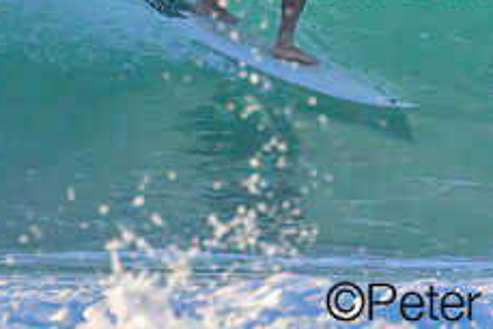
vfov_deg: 0.6
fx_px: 34161
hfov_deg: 0.8
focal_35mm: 2493
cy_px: -132
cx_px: 355
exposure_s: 1/1600
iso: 1800
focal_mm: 800
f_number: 11
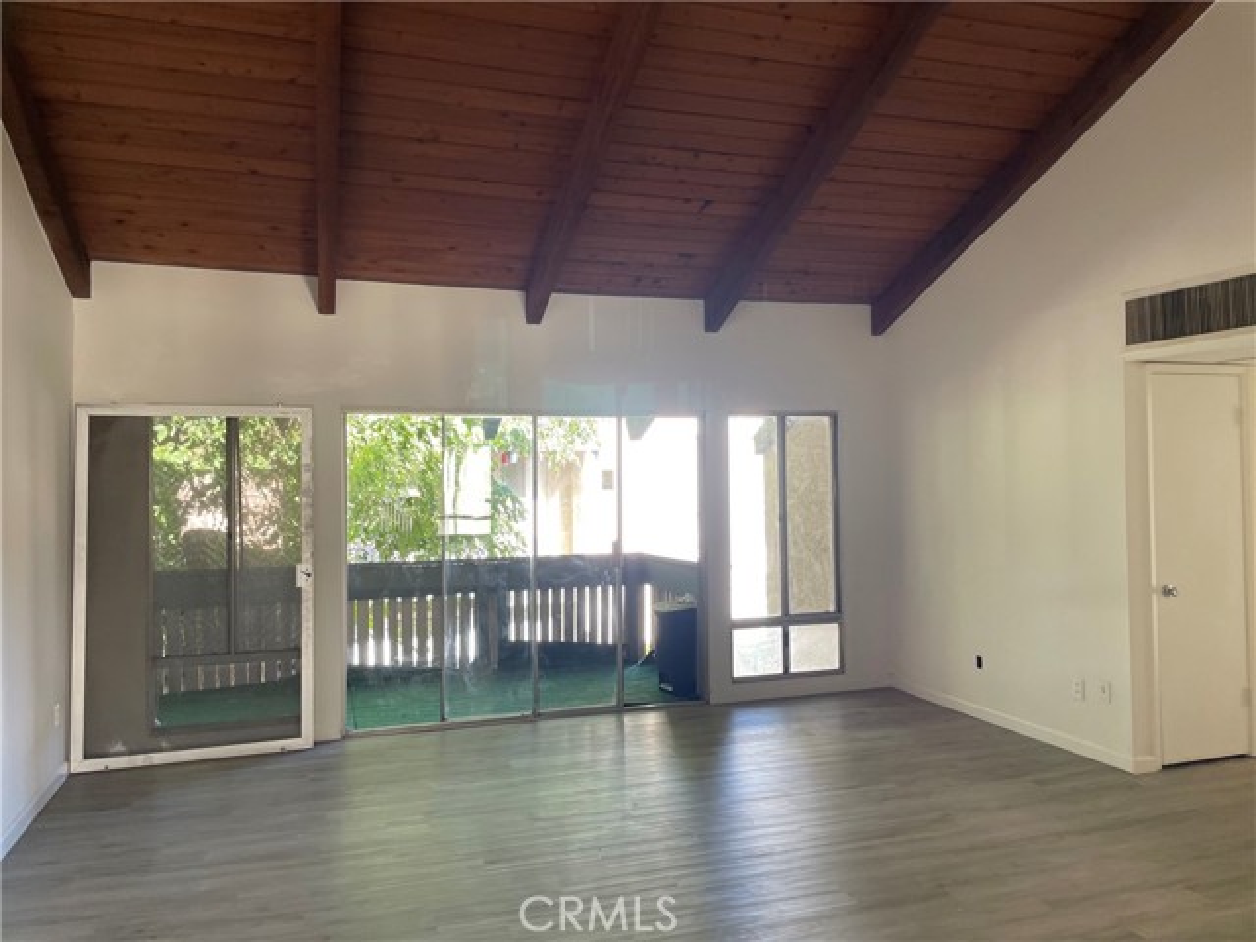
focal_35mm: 26
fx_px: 943
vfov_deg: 53.1
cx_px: 628
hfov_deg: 67.3
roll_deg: +1.3
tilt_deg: +2.2
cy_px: 471
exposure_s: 1/121
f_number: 1.6
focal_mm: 4.2
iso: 100
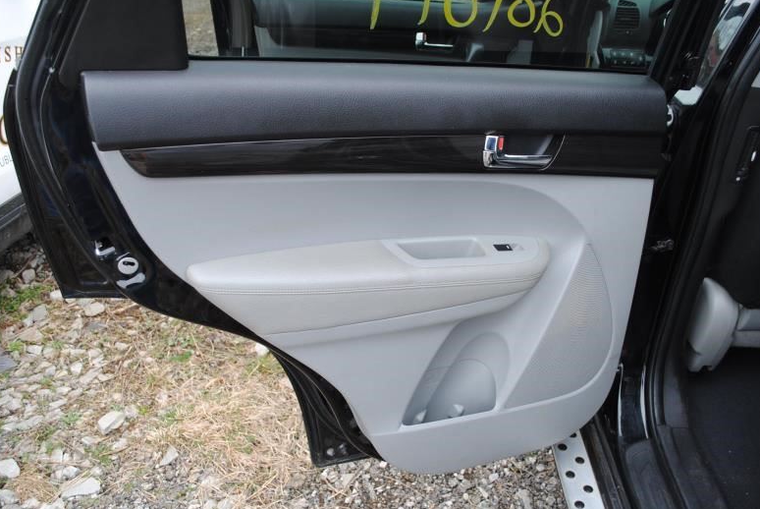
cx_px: 382
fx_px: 655
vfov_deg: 42.4
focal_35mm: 31
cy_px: 259
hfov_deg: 60.2
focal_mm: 20
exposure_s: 1/80
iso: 200
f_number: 4.5
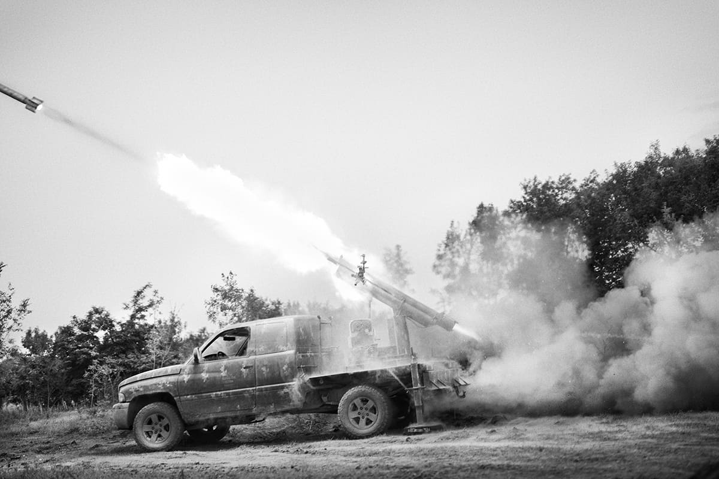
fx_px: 999
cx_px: 360
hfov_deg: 39.6
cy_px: 240
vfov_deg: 27.0
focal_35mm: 50
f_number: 1.2
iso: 2000
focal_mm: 50
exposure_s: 1/8000
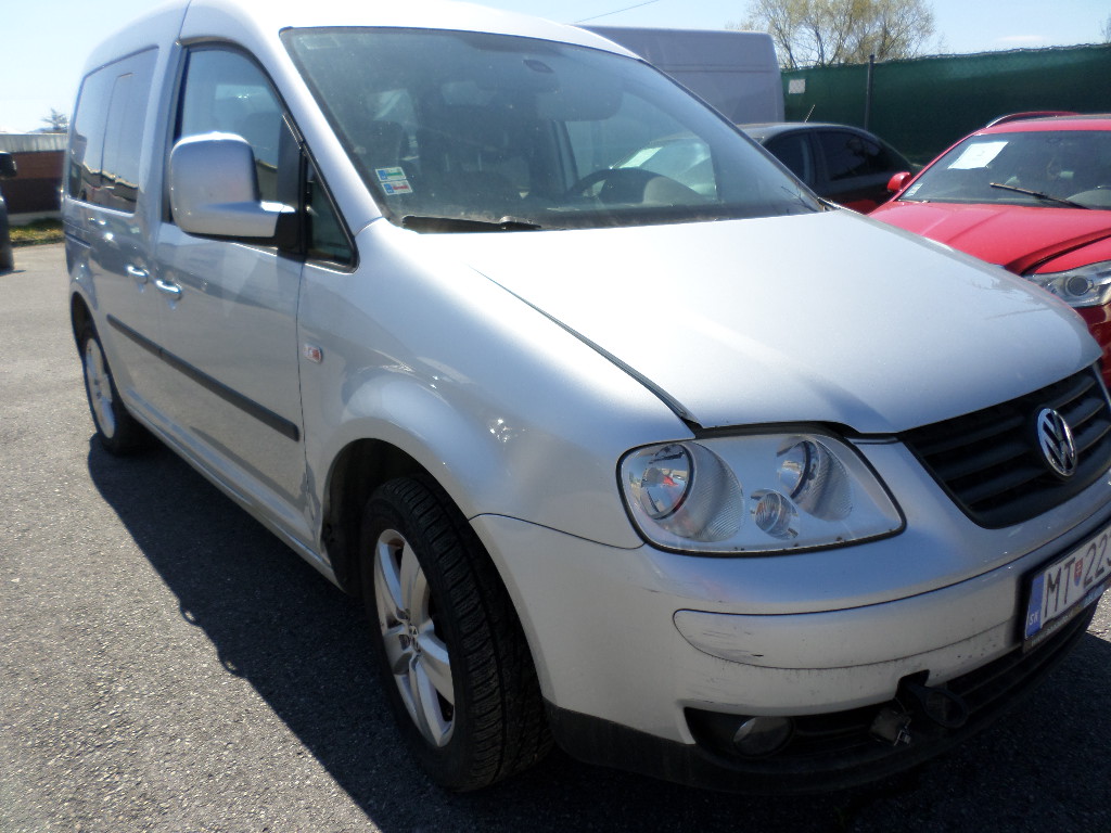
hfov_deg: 69.4
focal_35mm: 25
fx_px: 802
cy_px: 416
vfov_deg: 54.9
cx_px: 556
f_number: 2.5
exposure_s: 1/1000
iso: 80
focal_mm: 4.5
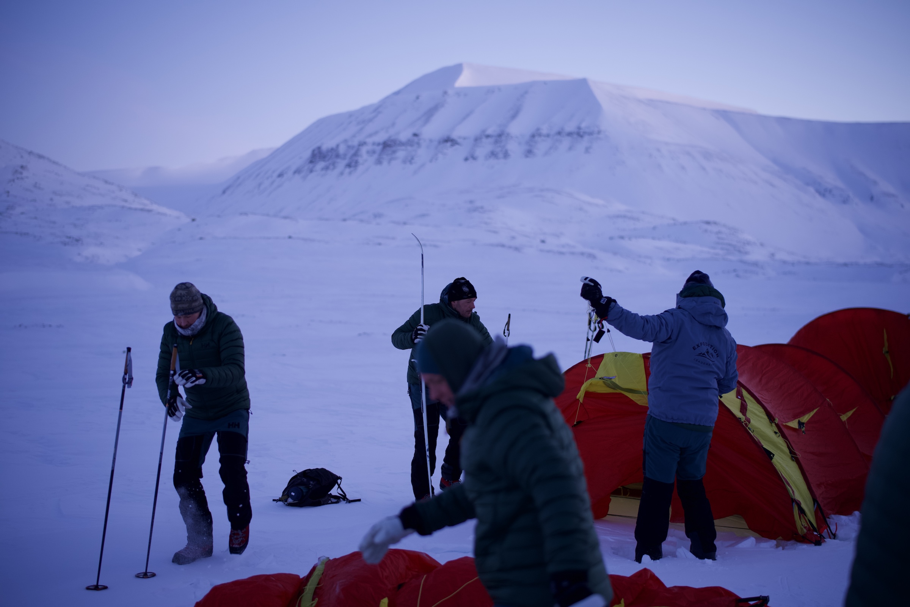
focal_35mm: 50
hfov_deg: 39.6
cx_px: 455
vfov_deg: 27.0
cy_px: 304
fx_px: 1264
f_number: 1.8
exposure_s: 1/200
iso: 500
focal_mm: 50
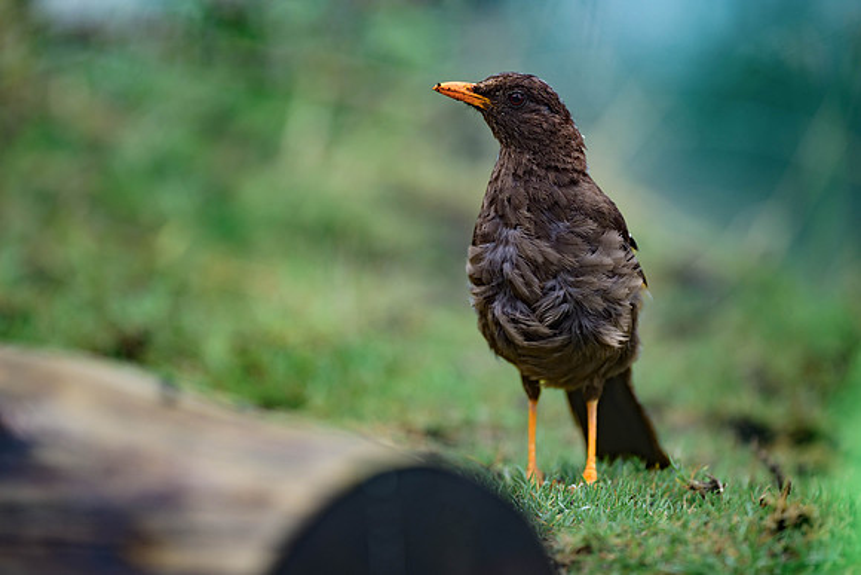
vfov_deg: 3.0
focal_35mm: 464
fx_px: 11092
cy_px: 262
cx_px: 428
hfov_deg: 4.4
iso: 80
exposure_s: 1/160
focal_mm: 400
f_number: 2.8
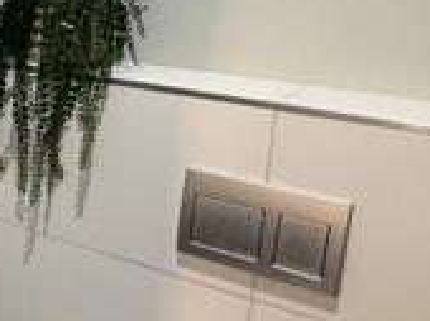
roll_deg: +1.2
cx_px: -281
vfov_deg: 22.0
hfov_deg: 22.0
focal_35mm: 66
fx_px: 819
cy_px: 76
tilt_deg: -12.3
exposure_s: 1/50
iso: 200
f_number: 2.2
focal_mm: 2.22
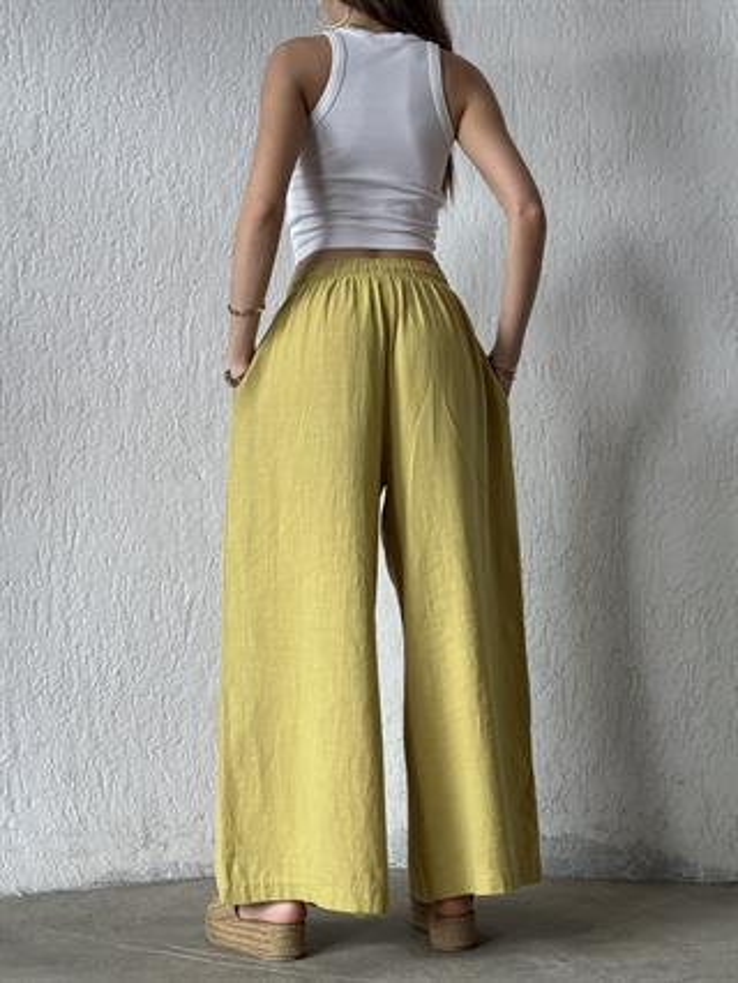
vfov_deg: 39.6
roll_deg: +0.6
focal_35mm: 48
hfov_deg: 30.3
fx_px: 1363
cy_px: 492
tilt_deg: +4.8
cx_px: 369
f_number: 1.78
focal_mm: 6.86
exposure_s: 1/121
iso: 80
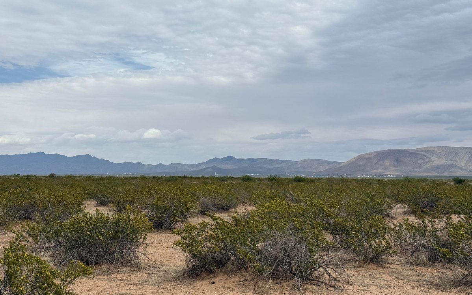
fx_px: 656
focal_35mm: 51
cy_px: 140
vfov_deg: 25.3
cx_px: 236
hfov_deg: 39.6
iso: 64
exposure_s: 1/11364
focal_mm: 6.76
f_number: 1.78
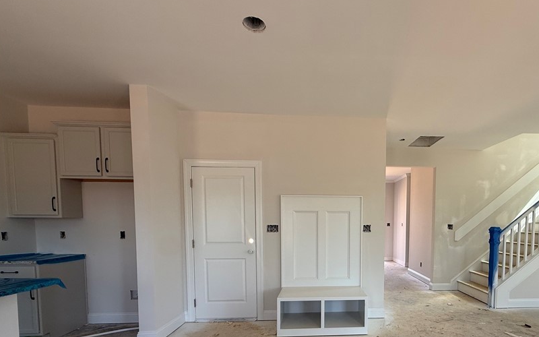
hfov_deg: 86.2
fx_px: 279
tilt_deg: -3.1
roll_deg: -0.9
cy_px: 238
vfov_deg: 60.0
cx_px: 339
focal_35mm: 19
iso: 64
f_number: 2.2
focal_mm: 2.22
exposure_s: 1/99
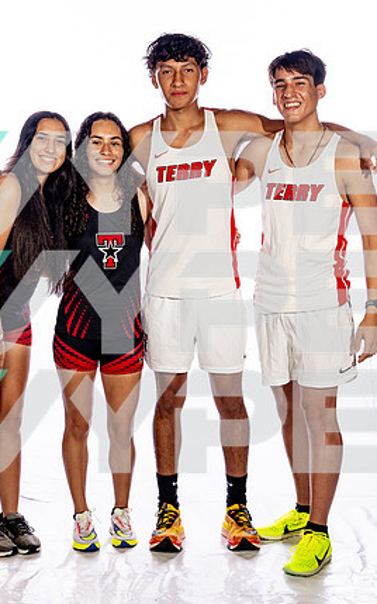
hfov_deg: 20.0
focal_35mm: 65
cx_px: 142
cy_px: 320
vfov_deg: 31.5
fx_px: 1069
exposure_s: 1/250
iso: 250
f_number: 8
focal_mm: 38
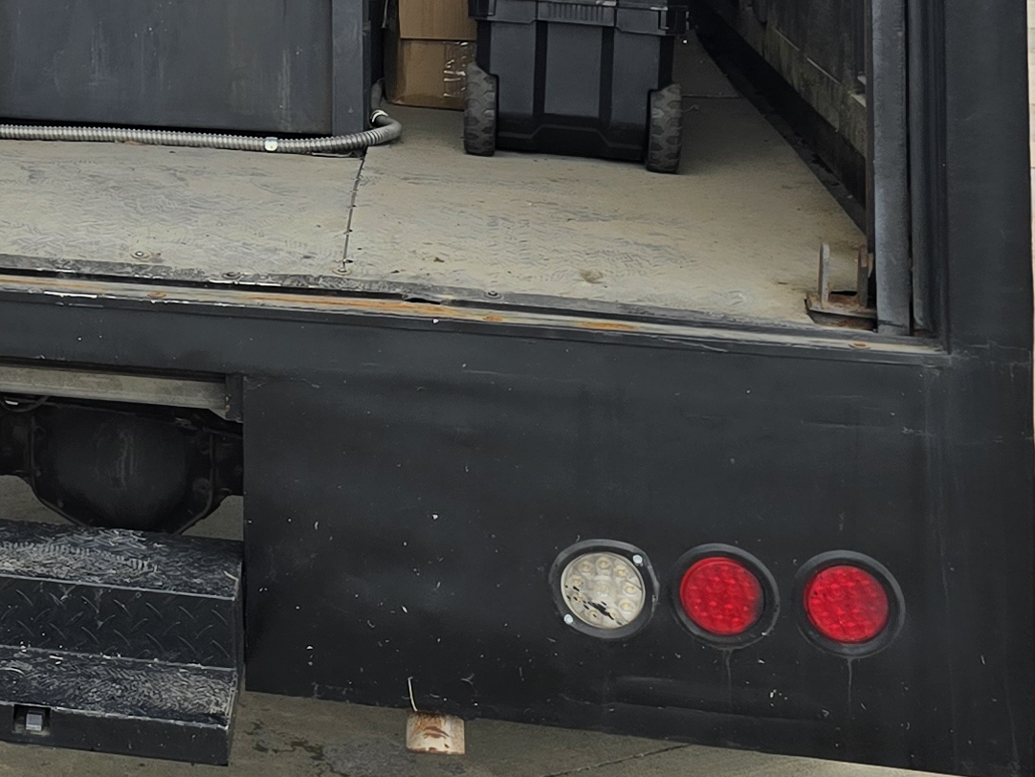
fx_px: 2542
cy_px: -297
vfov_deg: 16.2
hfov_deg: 20.9
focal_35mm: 85
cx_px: -316
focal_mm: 6.3
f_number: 1.7
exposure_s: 1/79.9
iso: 12
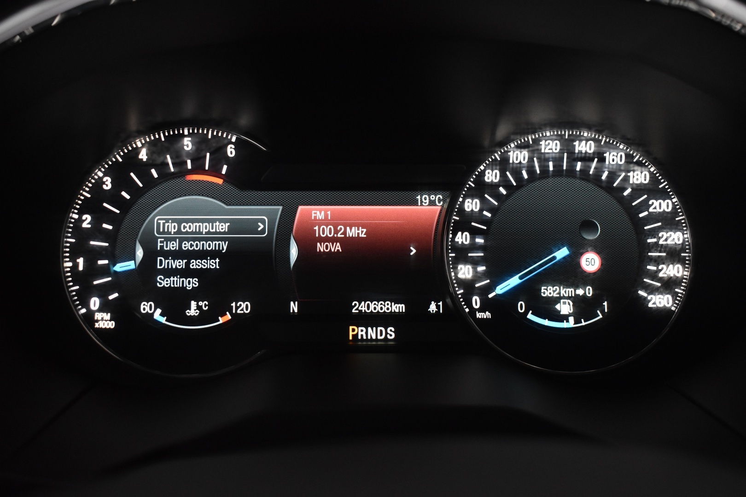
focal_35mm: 42
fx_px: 870
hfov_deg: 46.4
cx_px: 373
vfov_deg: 31.9
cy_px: 248
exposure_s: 1/50
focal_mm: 28
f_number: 4.2
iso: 1600
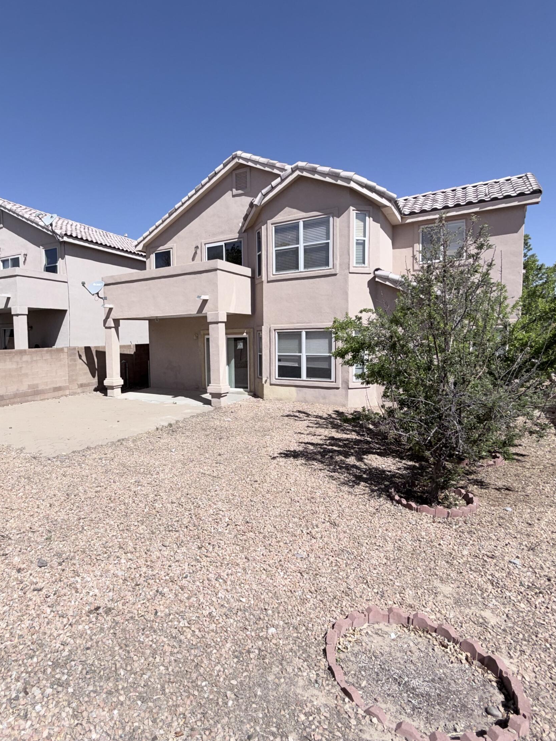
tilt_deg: -3.1
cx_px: 201
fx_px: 407
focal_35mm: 19
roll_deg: +0.9
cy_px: 366
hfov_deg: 67.4
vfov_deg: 84.7
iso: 16
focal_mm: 2.22
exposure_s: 1/1368
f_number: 2.2
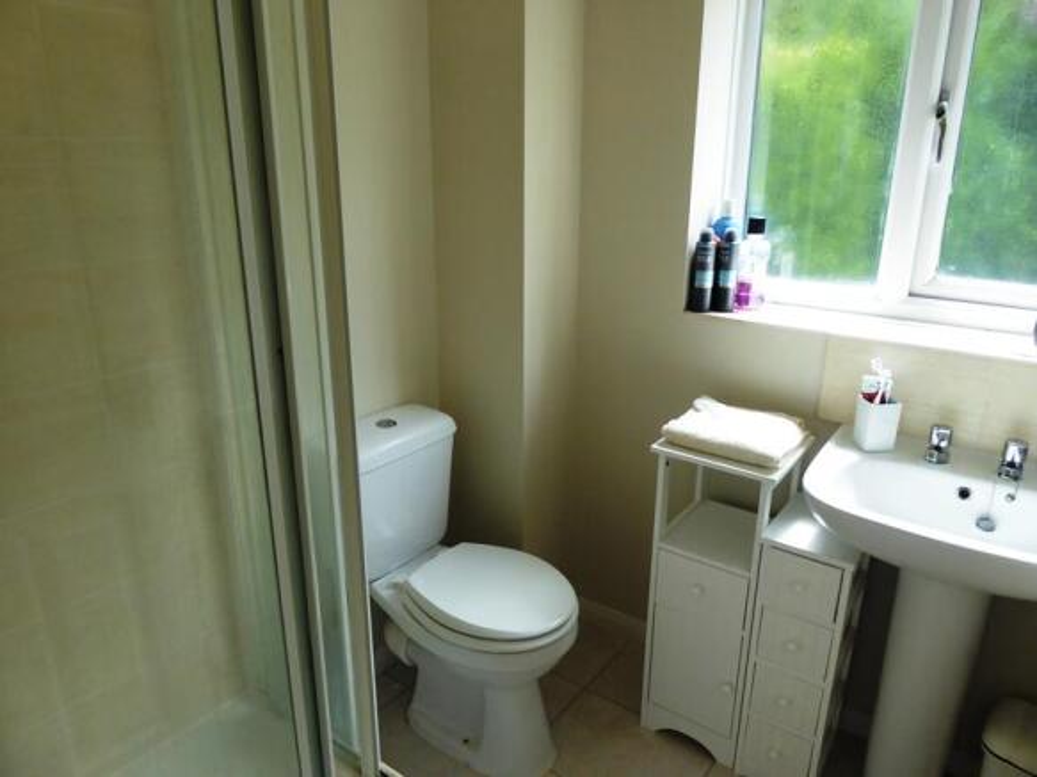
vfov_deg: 54.9
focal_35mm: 25
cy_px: 388
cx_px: 518
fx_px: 749
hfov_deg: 69.4
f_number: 3.3
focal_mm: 4.3
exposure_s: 1/125
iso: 250
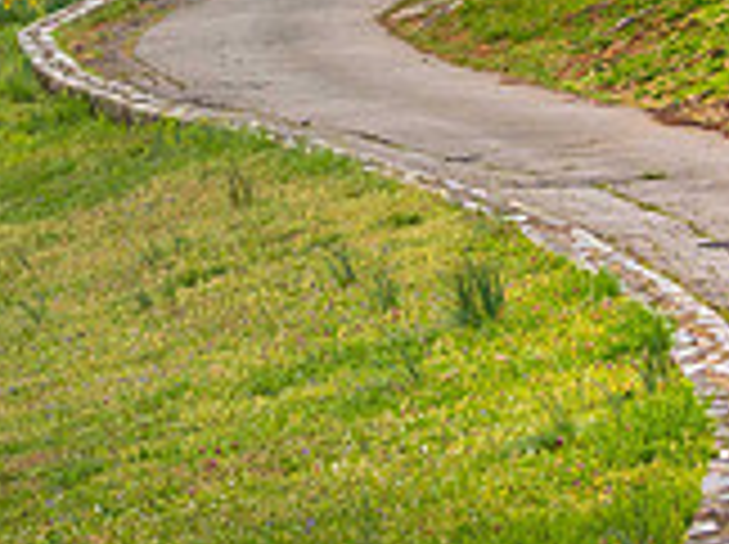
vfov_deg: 5.1
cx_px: 184
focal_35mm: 289
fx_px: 6077
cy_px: -173
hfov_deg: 6.9
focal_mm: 40
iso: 200
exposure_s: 1/1600
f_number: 2.8
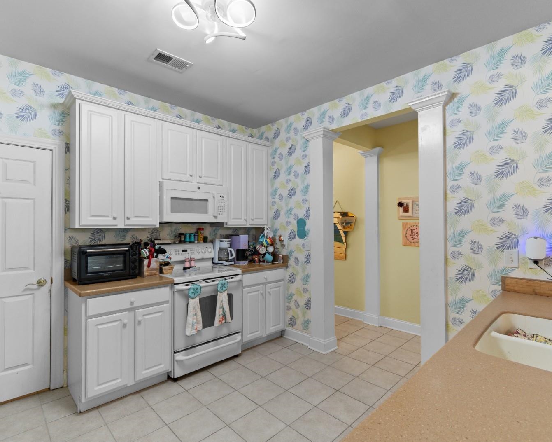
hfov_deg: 89.6
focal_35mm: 17
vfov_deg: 77.0
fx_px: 278
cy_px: 222
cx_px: 274
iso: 100
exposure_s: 1/10
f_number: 4.5
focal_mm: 10
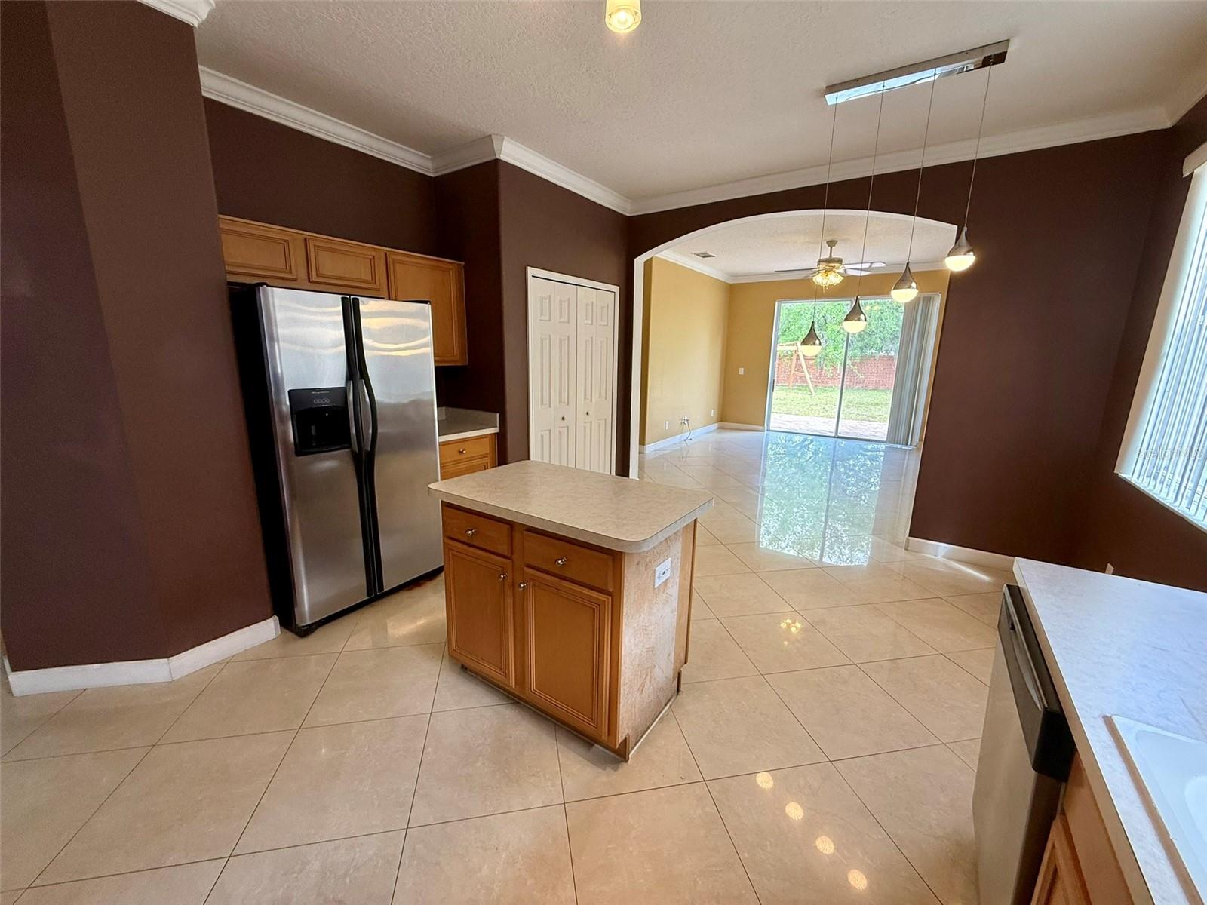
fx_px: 488
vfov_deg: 85.7
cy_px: 452
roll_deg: -0.7
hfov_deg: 102.1
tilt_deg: -10.8
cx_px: 604
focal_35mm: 14
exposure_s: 1/120
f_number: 2.2
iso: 100
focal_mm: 2.22
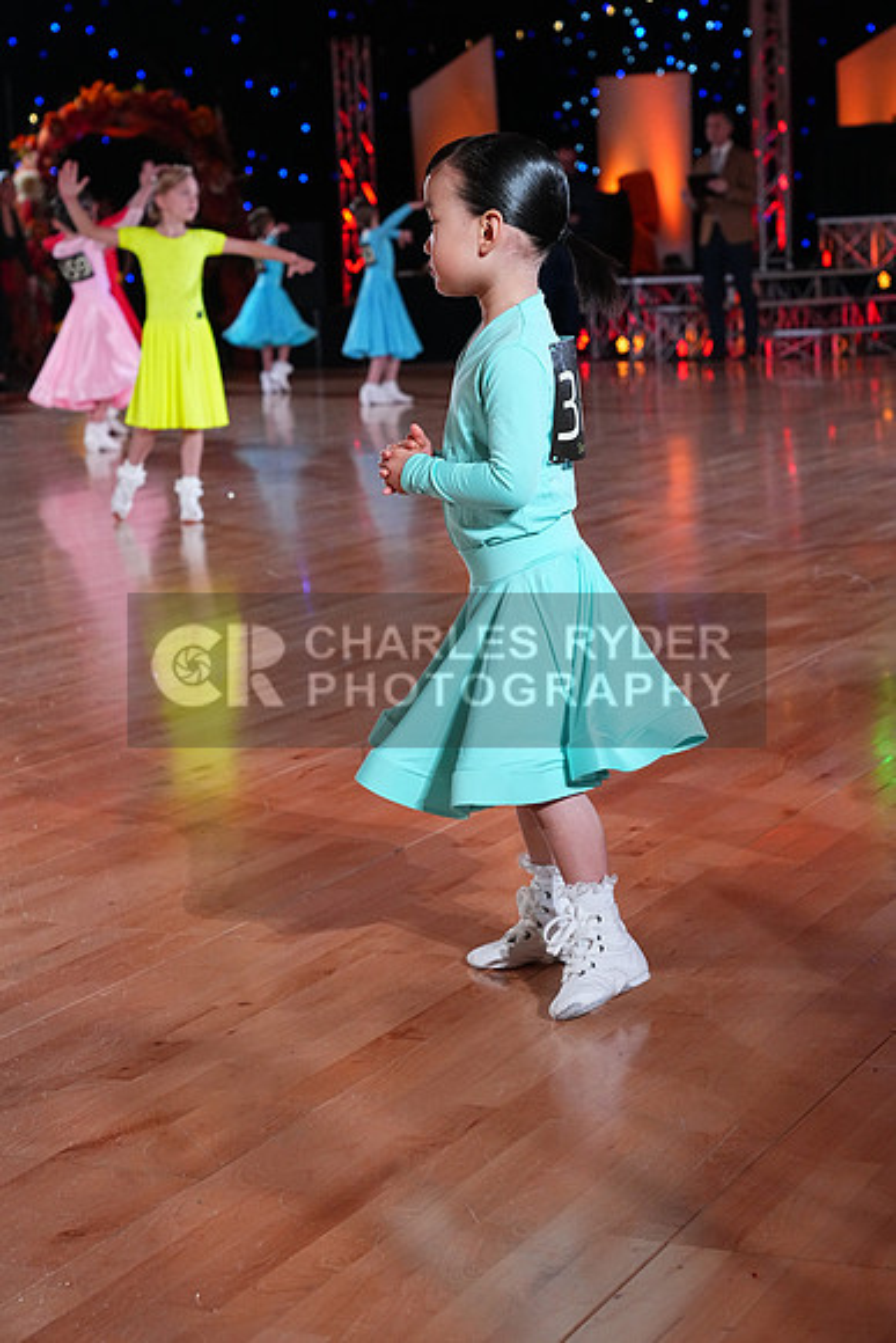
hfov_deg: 19.5
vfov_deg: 28.8
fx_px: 2612
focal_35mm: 70
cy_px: 672
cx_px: 448
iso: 5000
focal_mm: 70
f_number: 6.3
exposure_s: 1/400
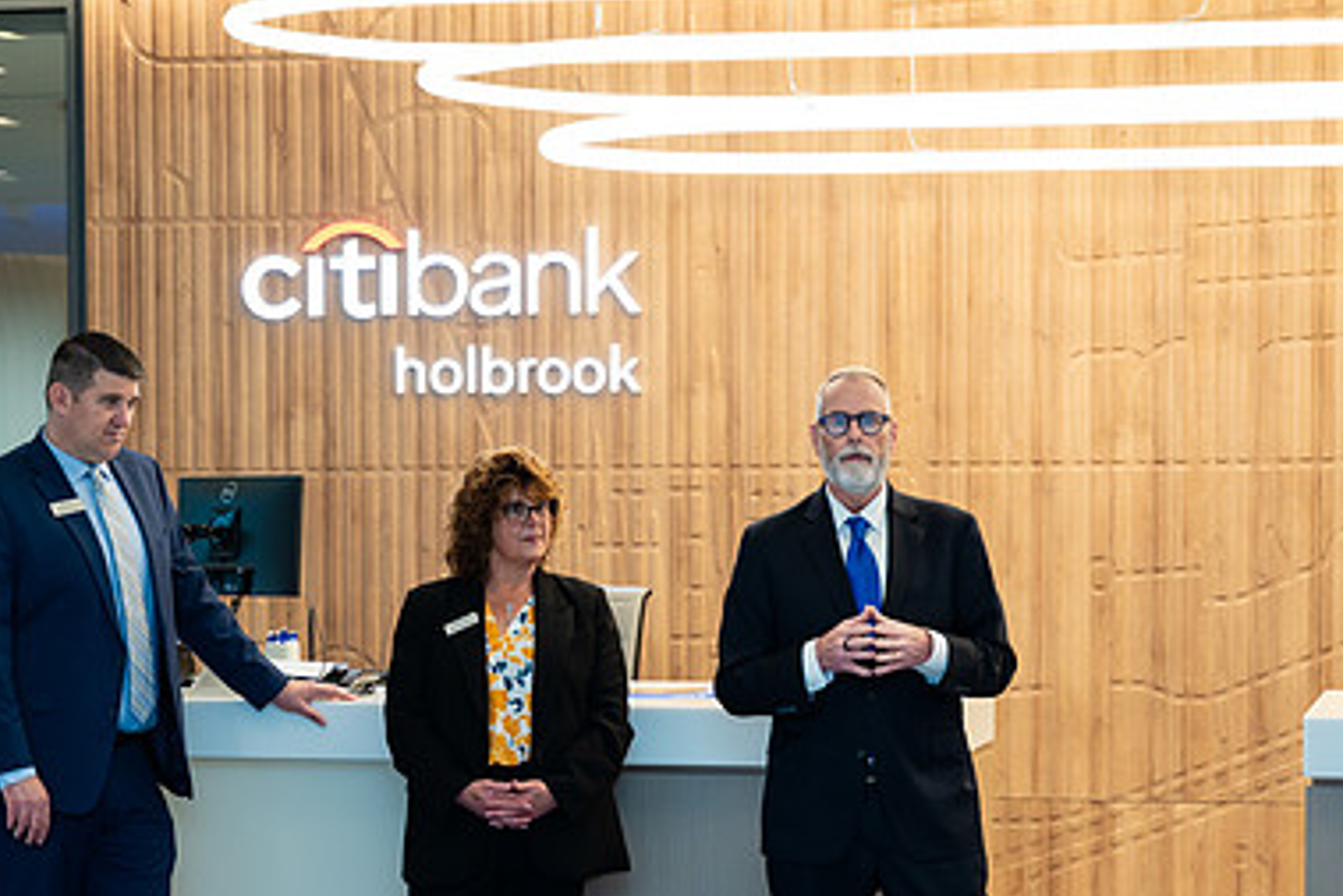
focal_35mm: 99
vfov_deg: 13.8
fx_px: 3694
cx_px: 525
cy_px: 634
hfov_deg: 20.6
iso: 640
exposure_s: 1/200
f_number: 3.5
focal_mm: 61
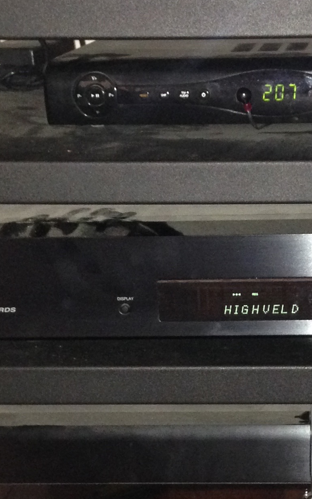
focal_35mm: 92
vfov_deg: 22.4
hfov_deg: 14.1
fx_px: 1251
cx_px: 262
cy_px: 361
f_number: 2.4
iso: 250
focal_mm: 4.12
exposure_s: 1/16
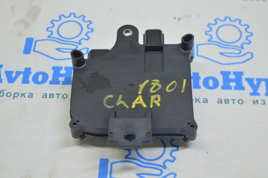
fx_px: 536
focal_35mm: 72
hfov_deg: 28.1
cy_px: 89
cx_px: 134
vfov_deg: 18.9
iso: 400
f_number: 5.6
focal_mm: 48
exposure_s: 1/25
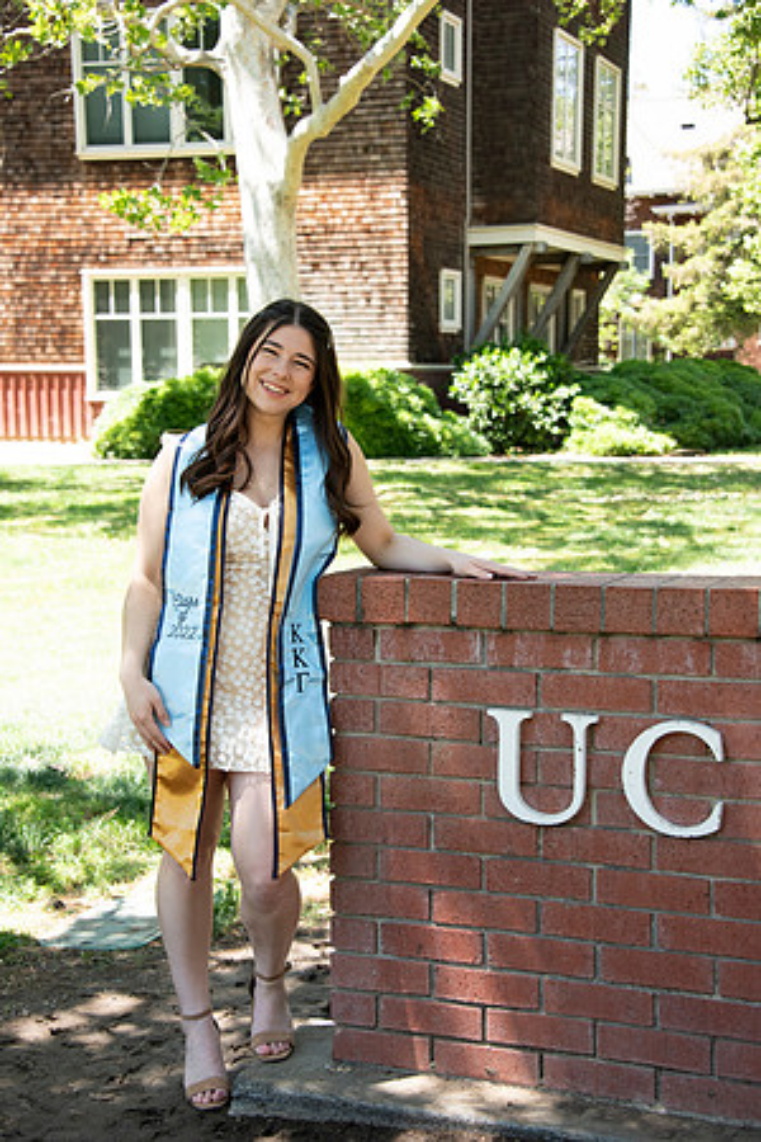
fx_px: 1839
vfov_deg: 34.5
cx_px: 380
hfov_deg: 23.4
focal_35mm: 58
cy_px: 571
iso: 640
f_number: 5.6
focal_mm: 58
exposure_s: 1/250
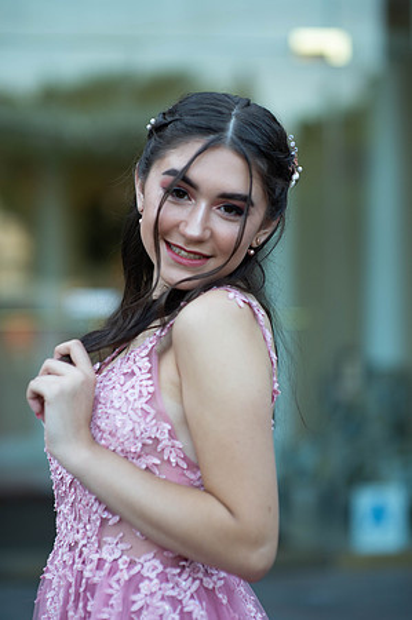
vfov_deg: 23.9
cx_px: 206
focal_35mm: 85
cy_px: 310
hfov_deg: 16.0
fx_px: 1462
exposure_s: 1/640
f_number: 2
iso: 250
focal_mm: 85
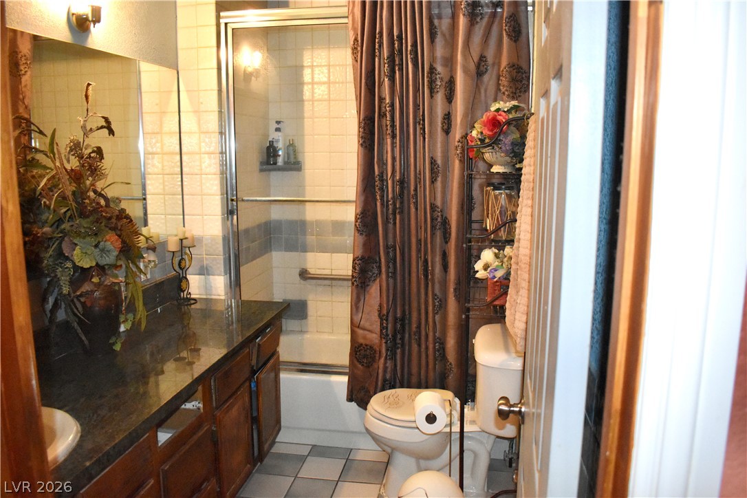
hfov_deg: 67.4
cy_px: 249
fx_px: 560
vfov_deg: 47.9
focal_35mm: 27
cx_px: 374
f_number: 3.5
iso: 4500
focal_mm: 18
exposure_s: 1/60
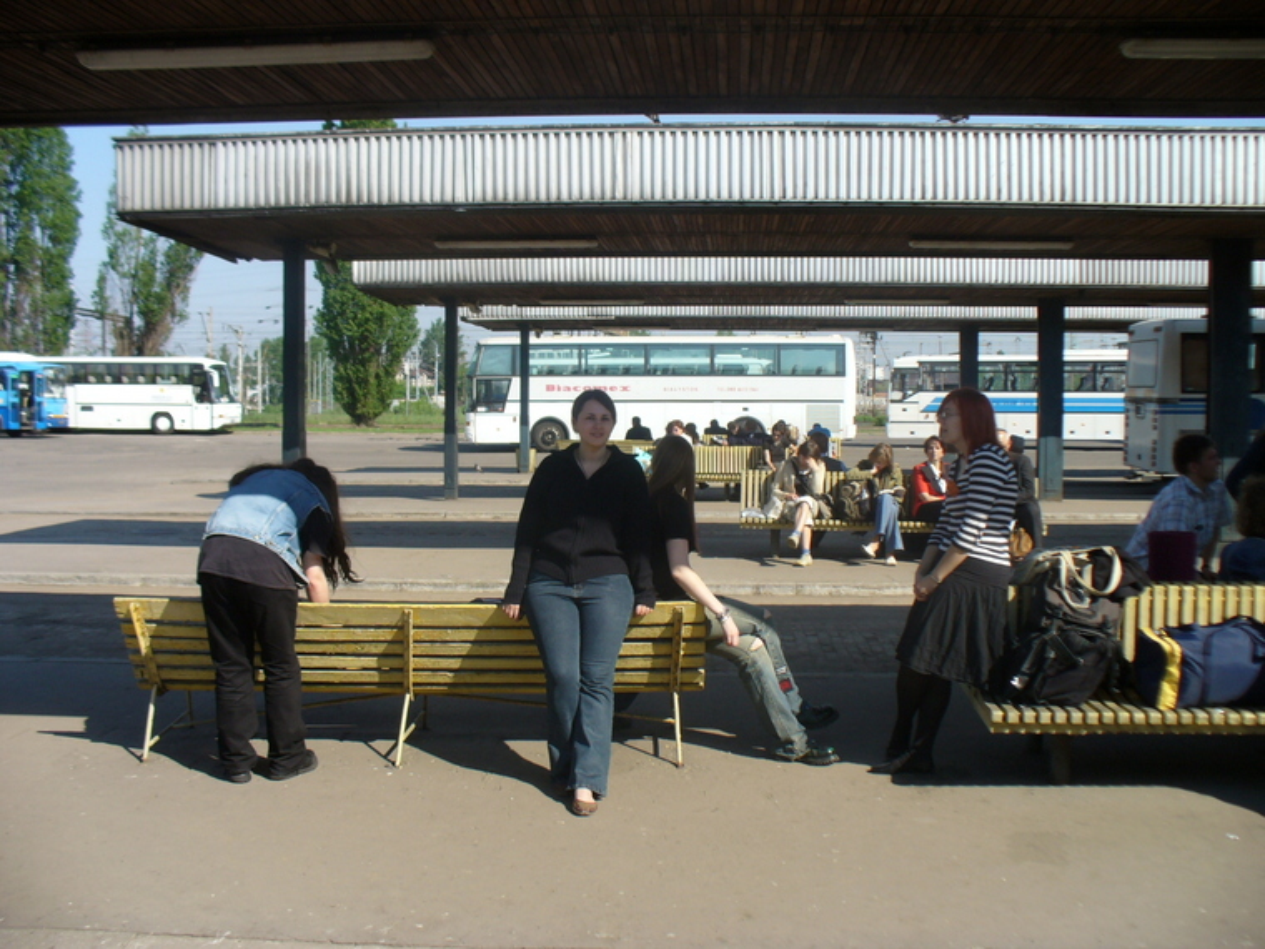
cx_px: 632
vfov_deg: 38.7
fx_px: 1352
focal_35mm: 37
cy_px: 474
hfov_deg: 50.1
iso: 64
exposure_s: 1/200
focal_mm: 6.1
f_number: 5.6
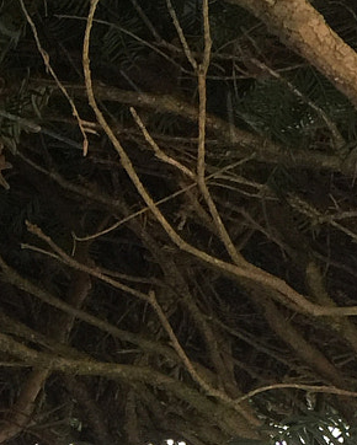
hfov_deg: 12.2
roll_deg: -1.6
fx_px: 1650
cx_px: -30
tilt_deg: -12.0
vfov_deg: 14.9
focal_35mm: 125
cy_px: 538
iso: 64
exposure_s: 1/15
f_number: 2.2
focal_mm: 4.15
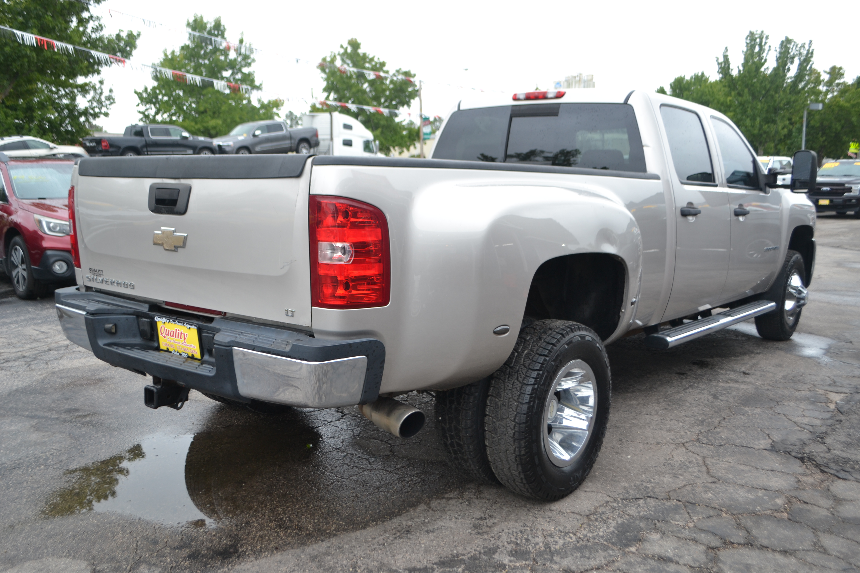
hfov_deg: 57.2
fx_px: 788
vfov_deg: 40.0
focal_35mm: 33
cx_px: 430
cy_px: 286
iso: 140
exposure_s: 1/125
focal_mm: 22
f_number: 5.6
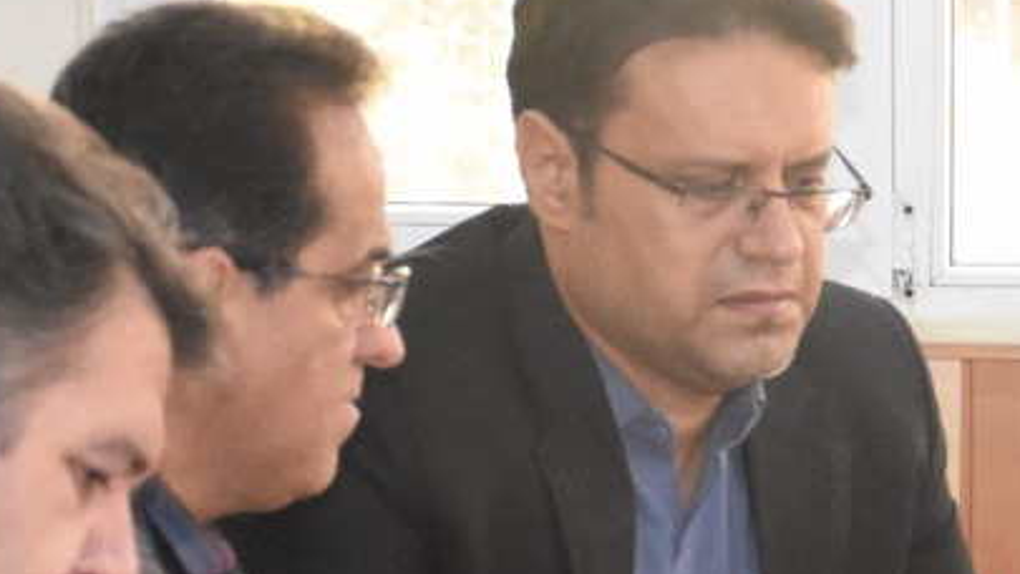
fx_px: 9522
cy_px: 478
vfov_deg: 3.5
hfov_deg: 6.1
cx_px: 1561
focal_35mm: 352
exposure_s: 1/250
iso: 4000
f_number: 4.8
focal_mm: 56
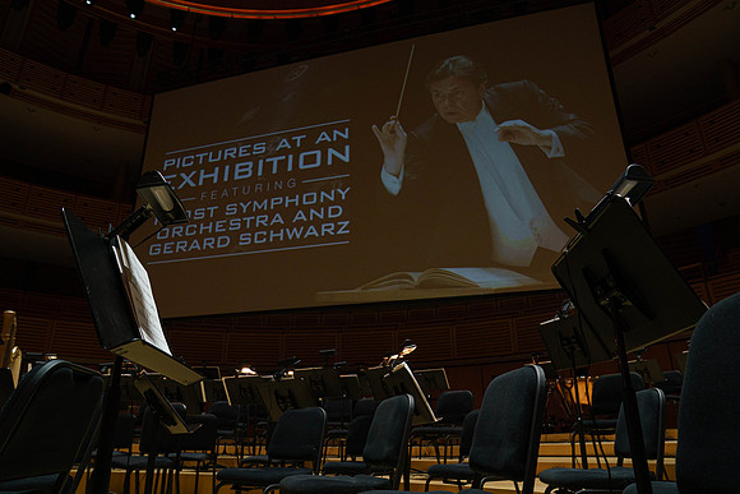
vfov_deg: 53.2
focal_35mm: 24
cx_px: 370
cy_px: 247
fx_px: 493
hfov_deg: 73.7
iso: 2500
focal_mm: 24
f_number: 5.6
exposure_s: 1/200
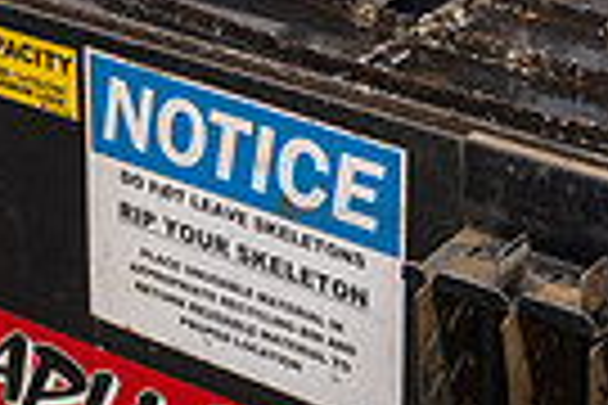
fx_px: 2178
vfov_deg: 10.0
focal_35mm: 129
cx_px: 455
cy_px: -358
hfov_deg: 15.8
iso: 100
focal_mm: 30
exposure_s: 1/1.25
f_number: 10
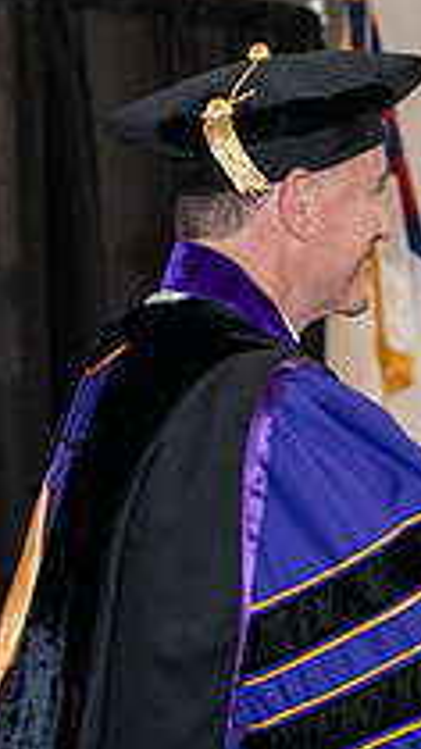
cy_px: 391
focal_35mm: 203
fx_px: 4032
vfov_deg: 10.6
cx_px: 560
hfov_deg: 5.9
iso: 2500
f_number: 5
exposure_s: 1/200
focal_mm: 70
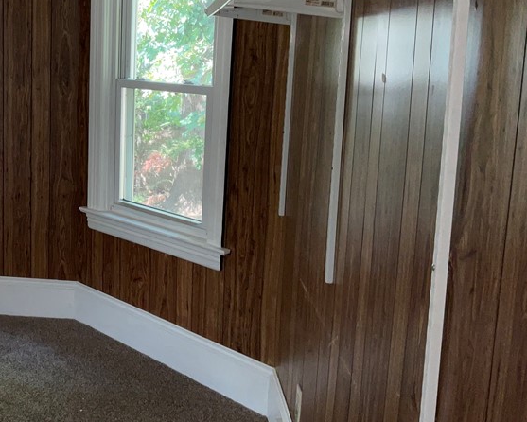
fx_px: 811
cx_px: 44
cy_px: 172
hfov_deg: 33.9
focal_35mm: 52
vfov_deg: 29.1
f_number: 1.8
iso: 16
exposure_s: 1/65
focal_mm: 3
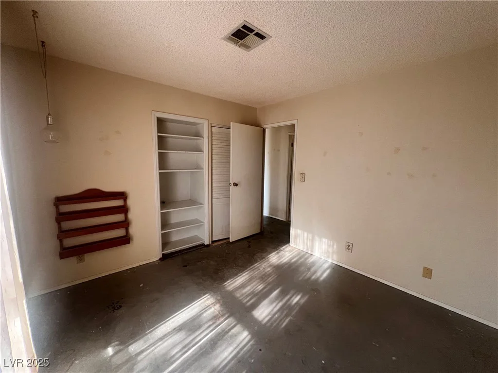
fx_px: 187
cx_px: 249
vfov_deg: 89.9
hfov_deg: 106.2
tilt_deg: -8.5
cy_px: 186
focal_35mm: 13
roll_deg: -0.8
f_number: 1.8
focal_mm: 1.57
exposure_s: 1/99
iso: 160
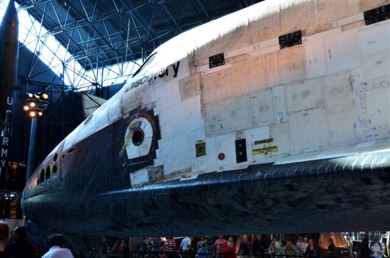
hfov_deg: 45.1
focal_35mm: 44
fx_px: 470
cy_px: 129
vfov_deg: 30.7
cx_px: 195
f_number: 4.5
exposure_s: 1/80
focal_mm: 29
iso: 400
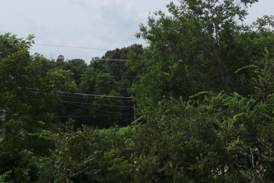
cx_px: 158
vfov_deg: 10.8
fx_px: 967
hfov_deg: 16.1
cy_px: 51
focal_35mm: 127
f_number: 3.8
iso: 100
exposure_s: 1/1000
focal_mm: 13.9
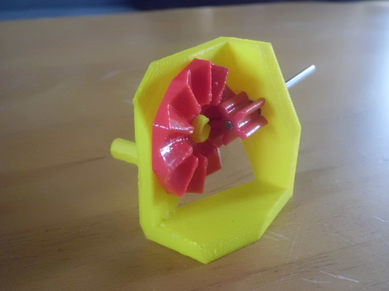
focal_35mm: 36
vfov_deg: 39.7
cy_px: 146
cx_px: 194
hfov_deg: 51.4
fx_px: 405
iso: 400
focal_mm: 6.4
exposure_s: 1/25
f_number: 3.1
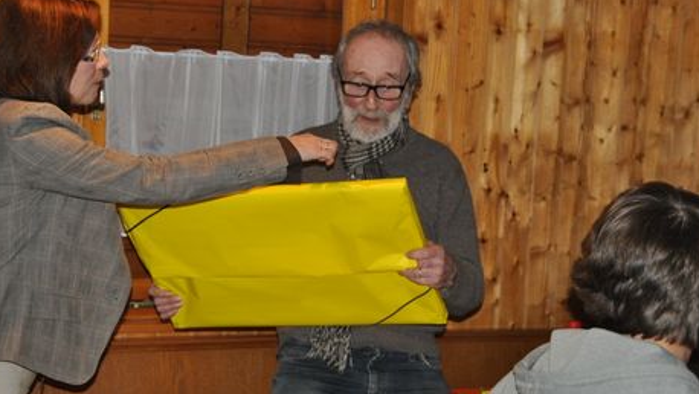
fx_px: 1423
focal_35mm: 77
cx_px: 276
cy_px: 196
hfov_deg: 27.5
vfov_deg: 15.8
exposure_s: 1/60
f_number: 4.2
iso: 800
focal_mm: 35
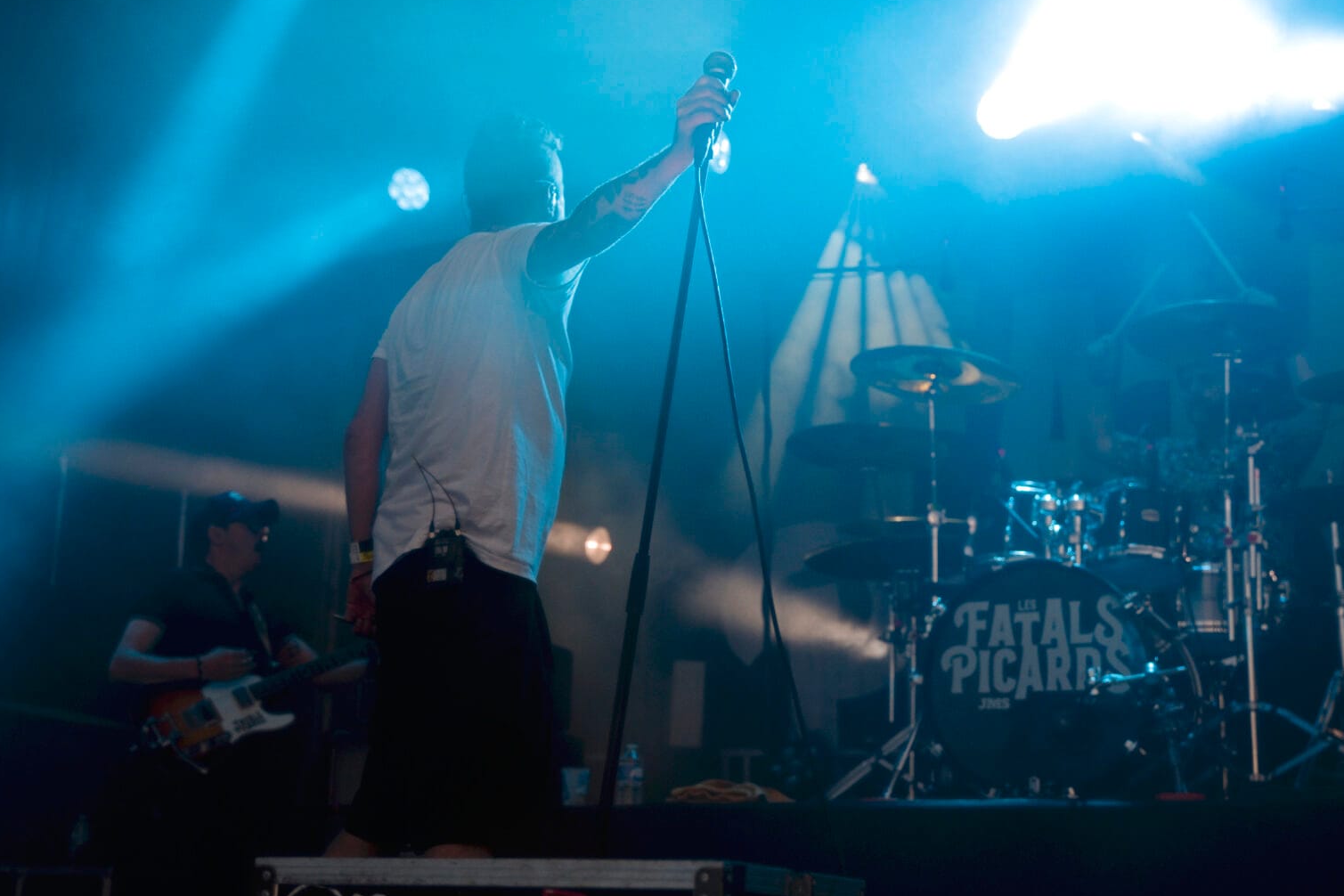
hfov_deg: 35.4
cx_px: 738
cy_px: 400
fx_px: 2105
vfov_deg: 24.0
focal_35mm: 56
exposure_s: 1/250
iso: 250
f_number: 3.2
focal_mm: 44.3
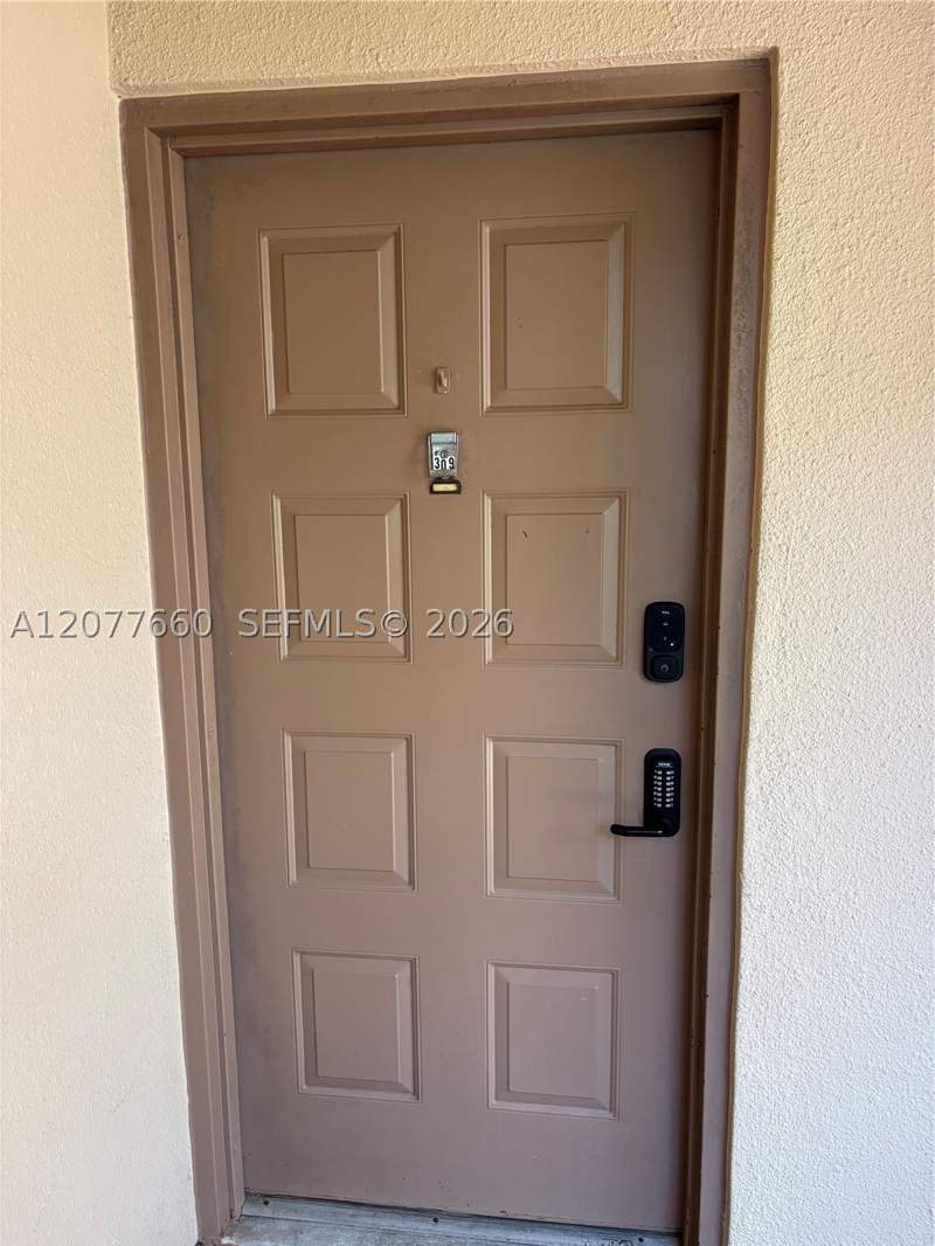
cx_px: 468
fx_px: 936
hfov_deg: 53.1
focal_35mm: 26
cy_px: 623
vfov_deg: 67.3
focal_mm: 5.96
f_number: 1.6
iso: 100
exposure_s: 1/121
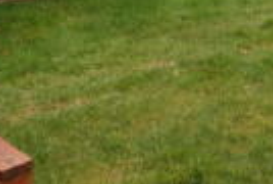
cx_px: 211
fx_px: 555
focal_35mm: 73
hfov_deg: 27.2
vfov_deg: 16.5
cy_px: -120
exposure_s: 1/60
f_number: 9
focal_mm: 10
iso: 400
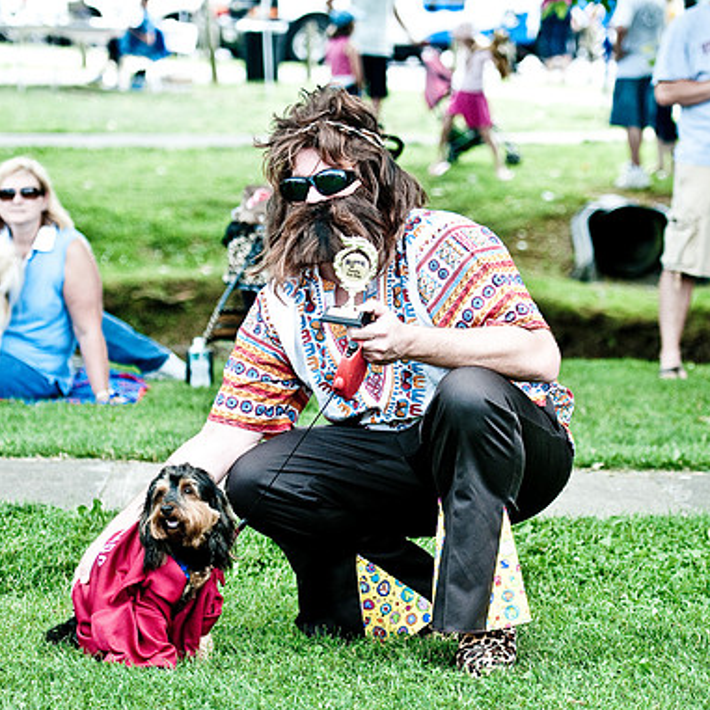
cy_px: 357
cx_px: 375
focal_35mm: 155
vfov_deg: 11.3
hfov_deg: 11.3
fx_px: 3597
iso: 200
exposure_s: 1/640
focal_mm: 80
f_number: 2.8
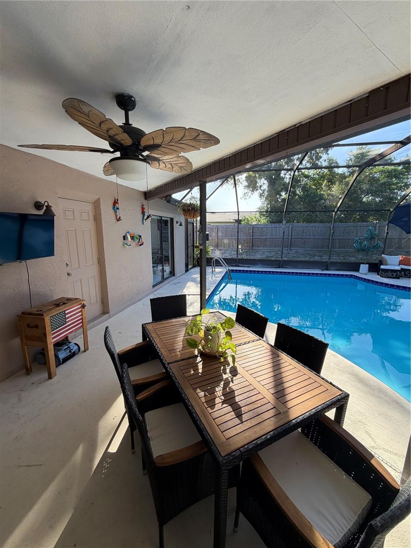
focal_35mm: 14
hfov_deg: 85.7
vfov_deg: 102.1
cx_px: 206
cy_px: 274
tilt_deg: -9.1
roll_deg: +1.4
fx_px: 222
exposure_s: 1/141
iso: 40
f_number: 2.2
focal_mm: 2.22
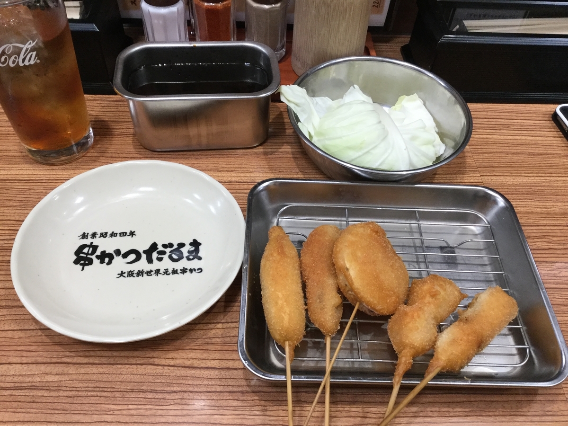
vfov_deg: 45.4
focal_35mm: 31
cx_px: 284
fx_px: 509
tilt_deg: -49.0
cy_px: 213
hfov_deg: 58.4
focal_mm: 3.3
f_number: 2.4
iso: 40
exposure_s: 1/30
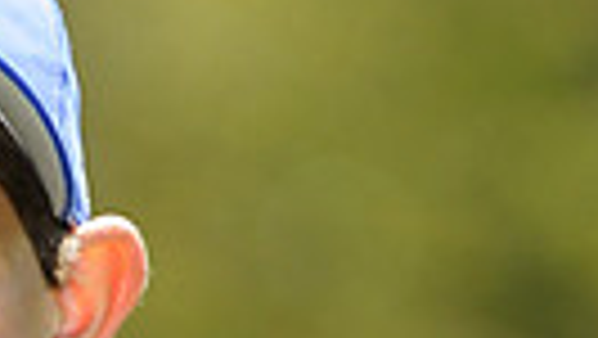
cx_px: -101
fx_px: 19515
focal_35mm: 1230
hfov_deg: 1.8
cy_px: 928
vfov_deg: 1.0
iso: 200
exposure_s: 1/800
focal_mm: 180
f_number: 4
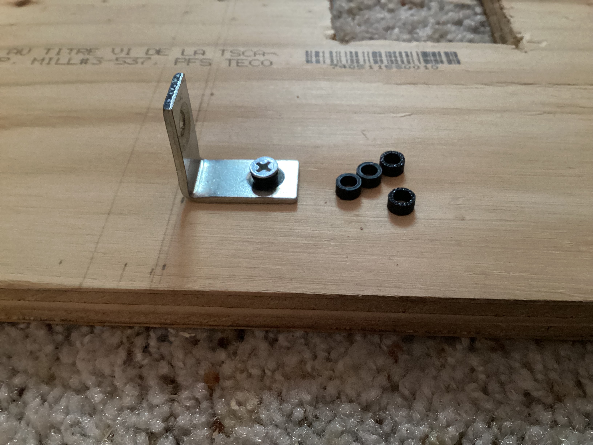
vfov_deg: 45.4
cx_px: 296
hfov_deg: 58.4
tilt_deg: -48.4
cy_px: 222
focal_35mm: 31
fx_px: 531
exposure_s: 1/25
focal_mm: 3.3
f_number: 2.4
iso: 500
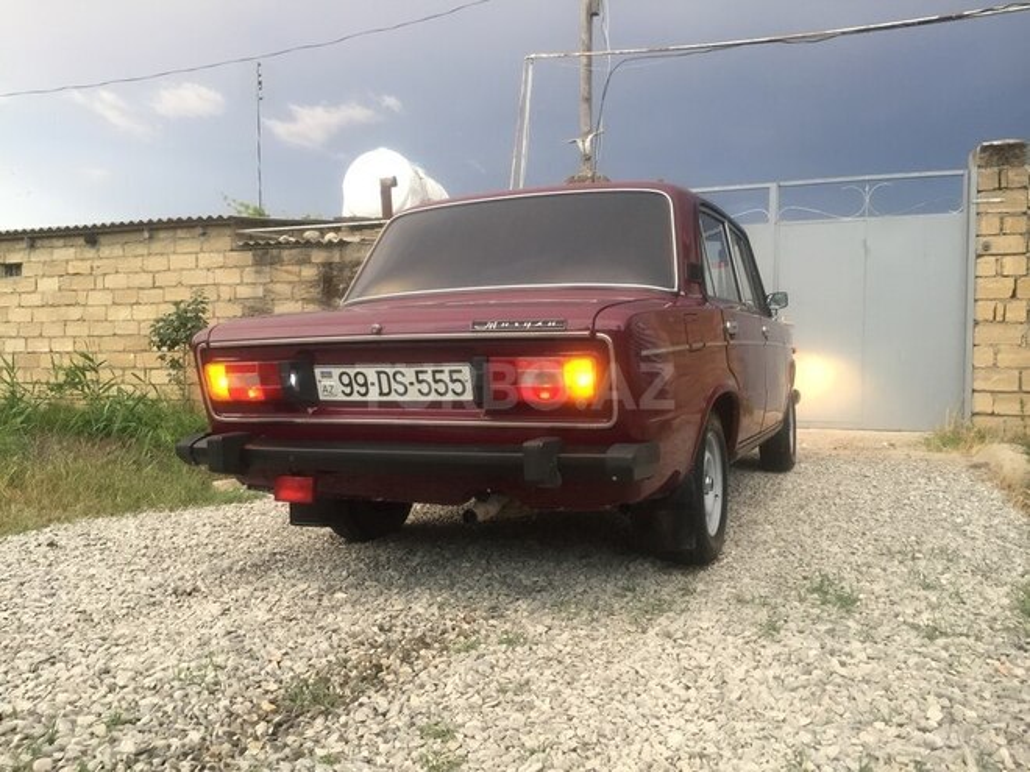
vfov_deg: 48.2
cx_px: 515
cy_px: 386
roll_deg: -1.7
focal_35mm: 29
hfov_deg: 61.7
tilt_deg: -0.2
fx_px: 863
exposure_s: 1/33
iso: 50
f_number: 2.2
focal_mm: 4.15
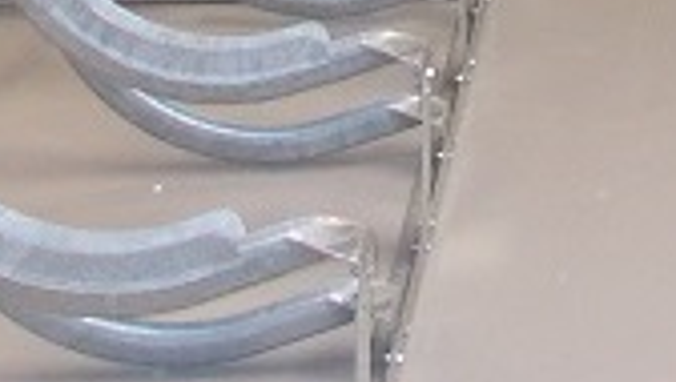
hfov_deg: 21.1
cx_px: 266
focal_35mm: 101
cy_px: -318
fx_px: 1813
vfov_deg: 11.2
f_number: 3.2
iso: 320
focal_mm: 4.6
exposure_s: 1/40
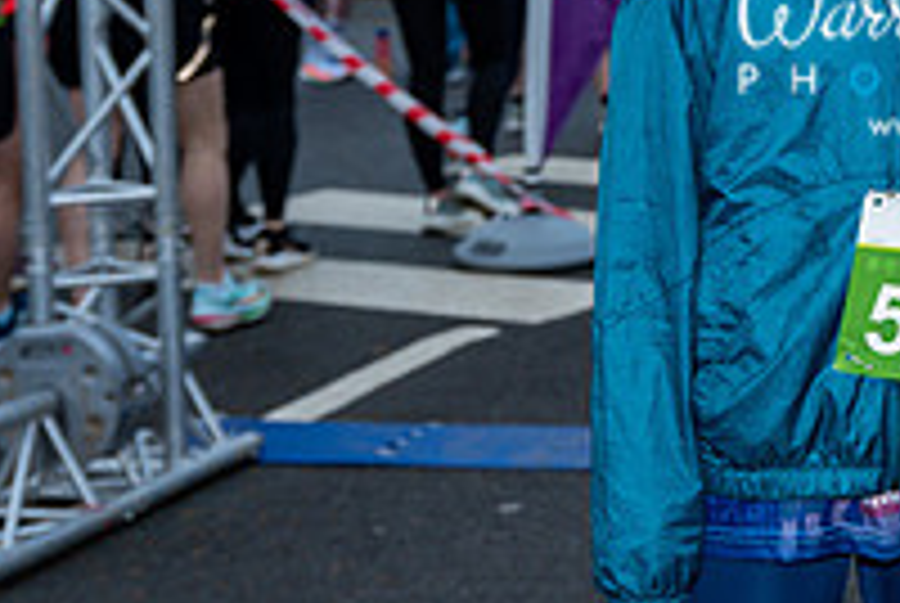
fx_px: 2754
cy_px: -61
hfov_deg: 17.8
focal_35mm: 110
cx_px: 1030
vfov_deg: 12.3
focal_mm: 38
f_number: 4
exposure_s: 1/250
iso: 100
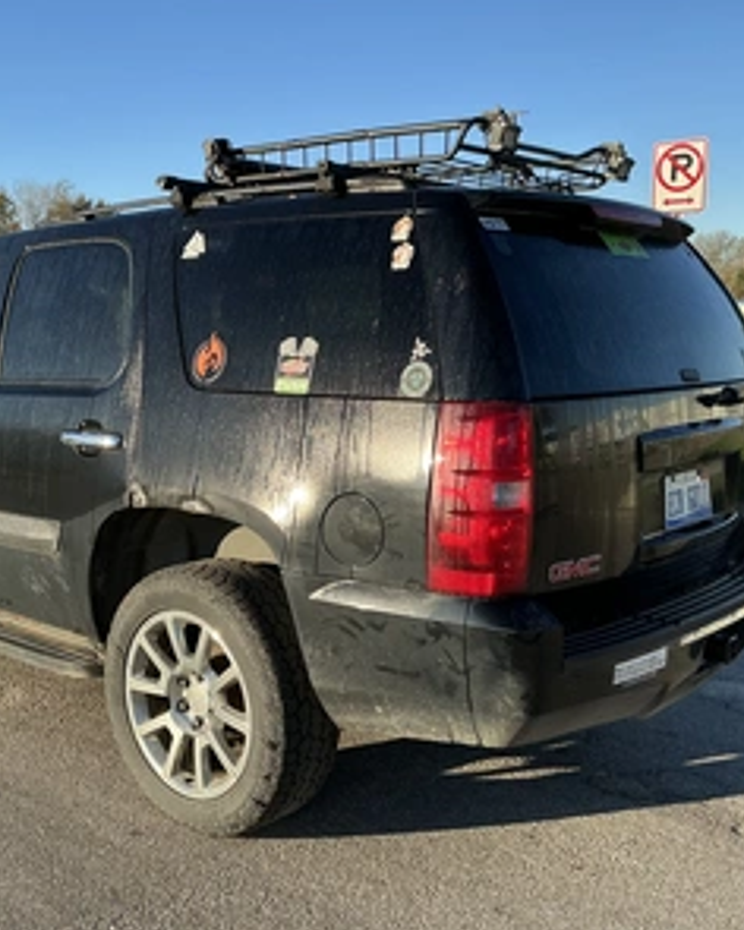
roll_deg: +0.2
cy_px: 463
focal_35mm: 37
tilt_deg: -6.9
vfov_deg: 49.1
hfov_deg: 39.8
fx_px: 1018
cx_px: 262
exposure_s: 1/759
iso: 25
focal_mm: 3
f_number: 1.8
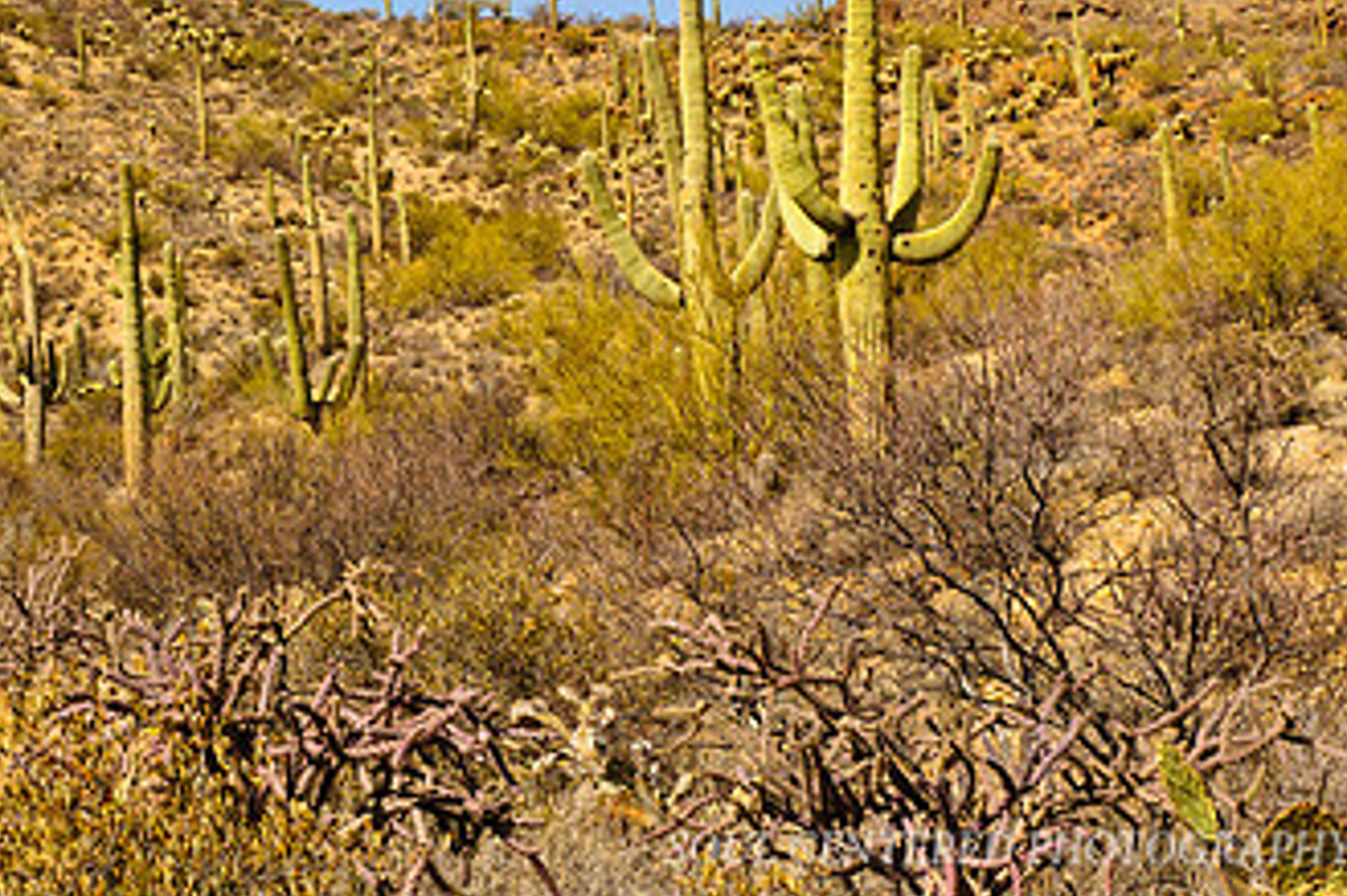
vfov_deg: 18.2
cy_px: 170
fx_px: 2767
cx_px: 197
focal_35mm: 74
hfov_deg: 26.6
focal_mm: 28
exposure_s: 1/180
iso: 200
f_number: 13
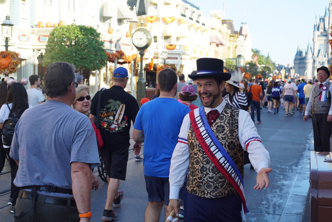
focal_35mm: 50
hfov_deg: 39.6
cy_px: 111
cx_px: 166
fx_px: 461
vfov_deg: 27.0
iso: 100
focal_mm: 50
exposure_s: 1/160
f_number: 5.6
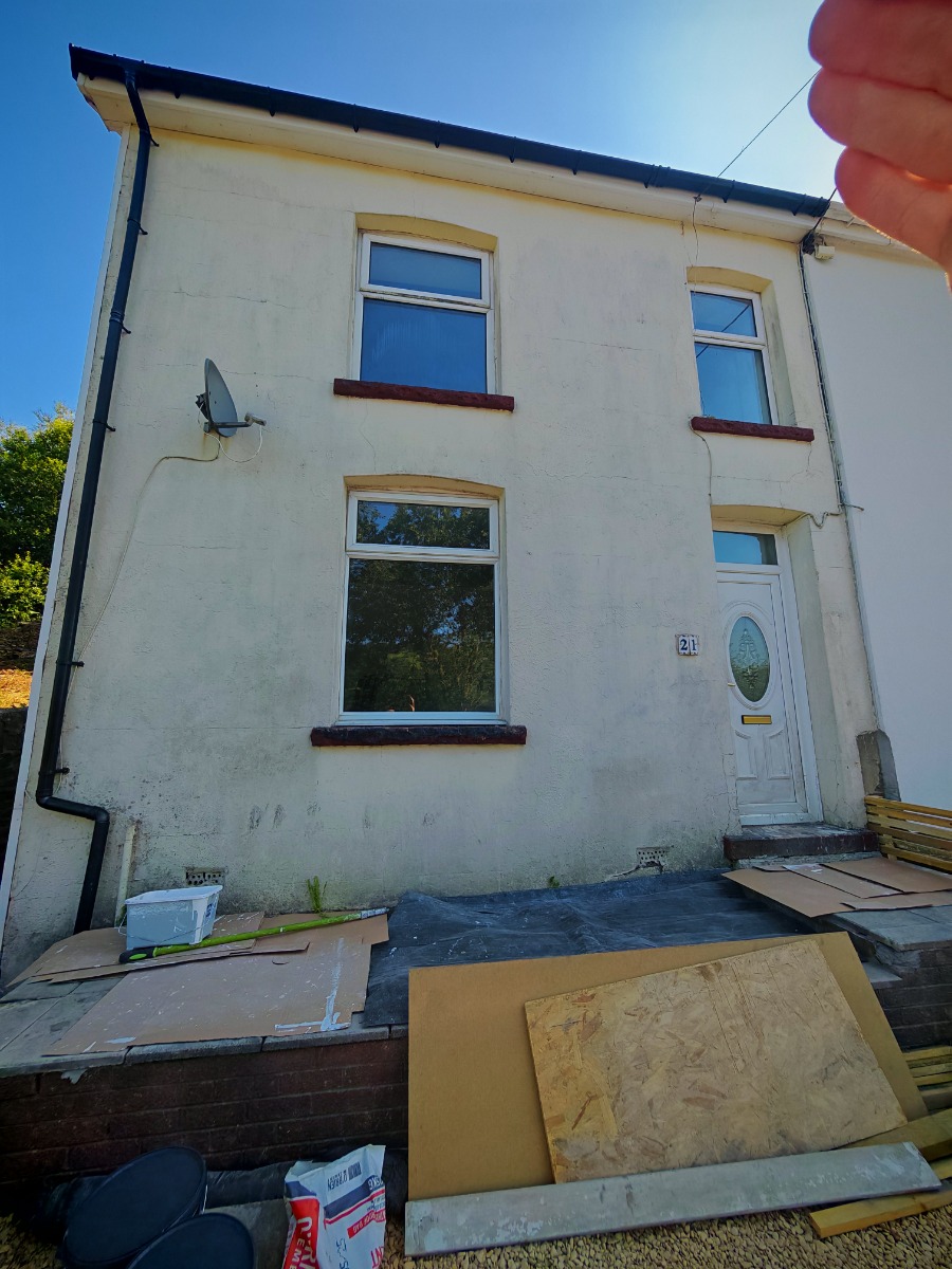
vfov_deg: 110.5
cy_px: 634
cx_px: 476
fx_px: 440
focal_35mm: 12
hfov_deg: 94.5
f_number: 2
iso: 50
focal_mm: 1.82
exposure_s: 1/950
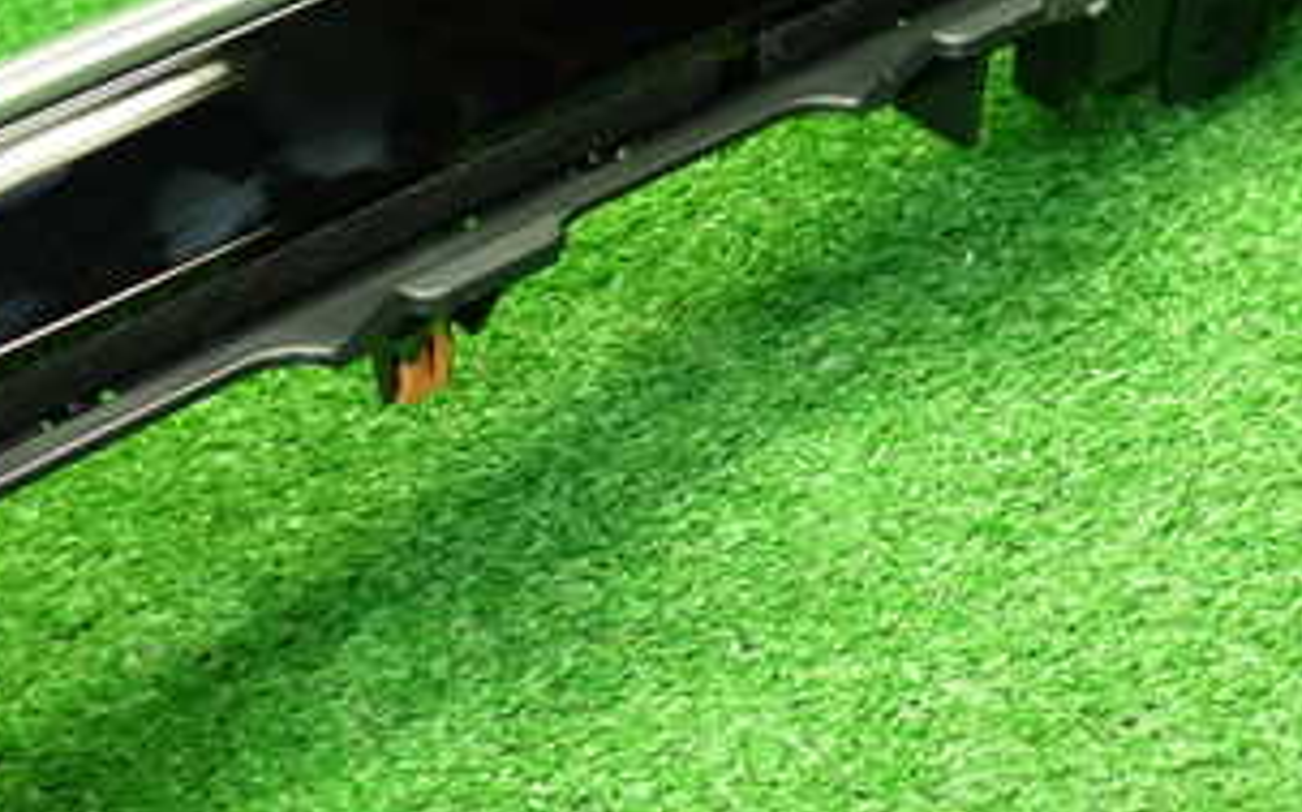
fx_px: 2234
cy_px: 133
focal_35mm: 63
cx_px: 537
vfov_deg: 20.3
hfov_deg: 32.4
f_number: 2.3
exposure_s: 1/30
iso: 250
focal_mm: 5.4
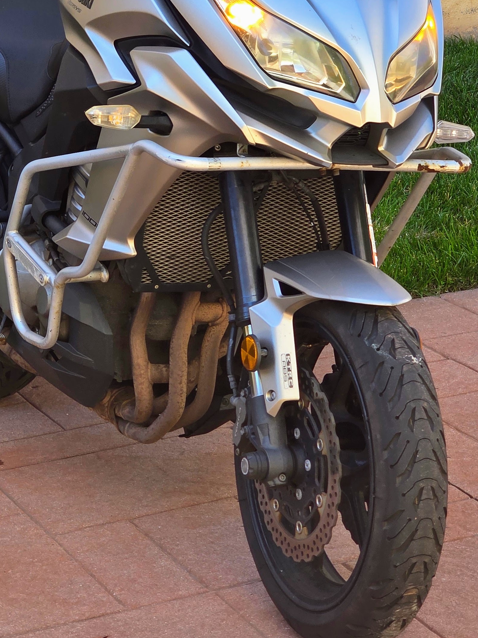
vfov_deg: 15.1
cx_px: 154
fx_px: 2394
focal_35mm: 130
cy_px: 121
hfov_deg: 11.4
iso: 50
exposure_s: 1/212
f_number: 2.4
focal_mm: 7.9
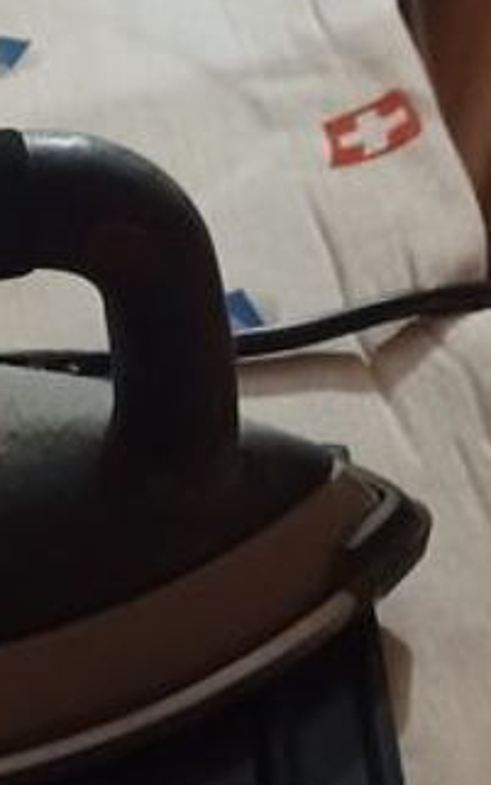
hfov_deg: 11.2
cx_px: -371
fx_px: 2352
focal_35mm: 110
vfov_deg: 18.3
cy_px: 823
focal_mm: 4.6
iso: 1000
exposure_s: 1/20
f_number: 1.8
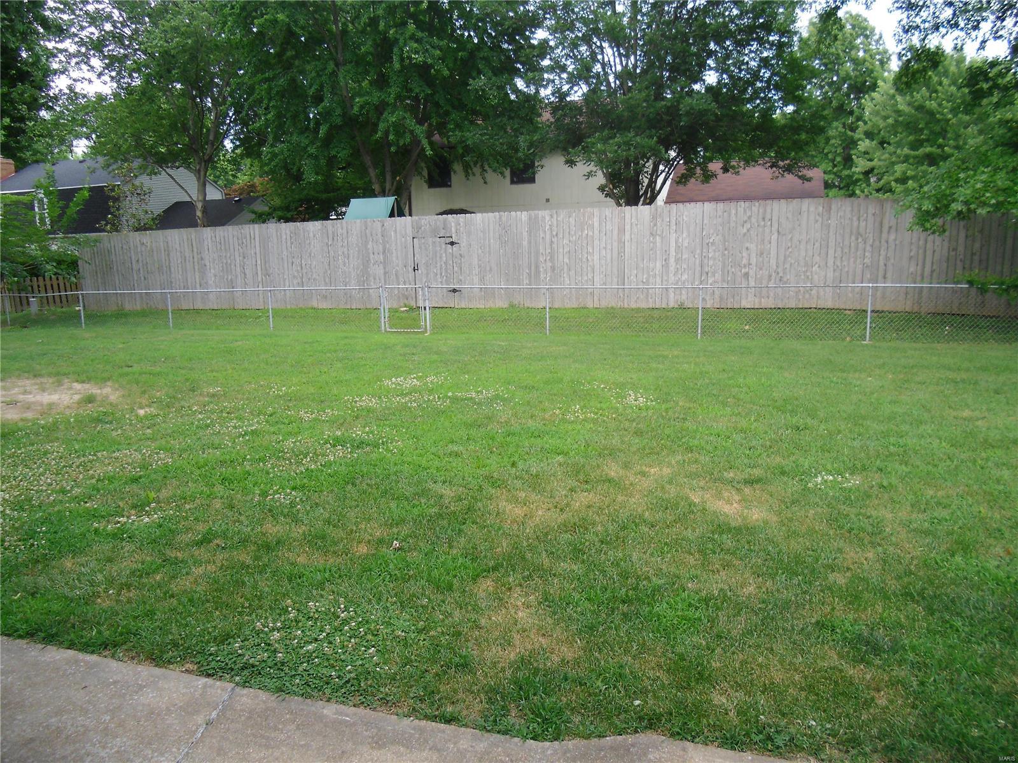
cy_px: 382
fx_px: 794
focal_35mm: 27
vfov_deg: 51.4
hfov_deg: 65.3
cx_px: 509
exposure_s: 1/100
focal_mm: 4.9
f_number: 3.2
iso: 100
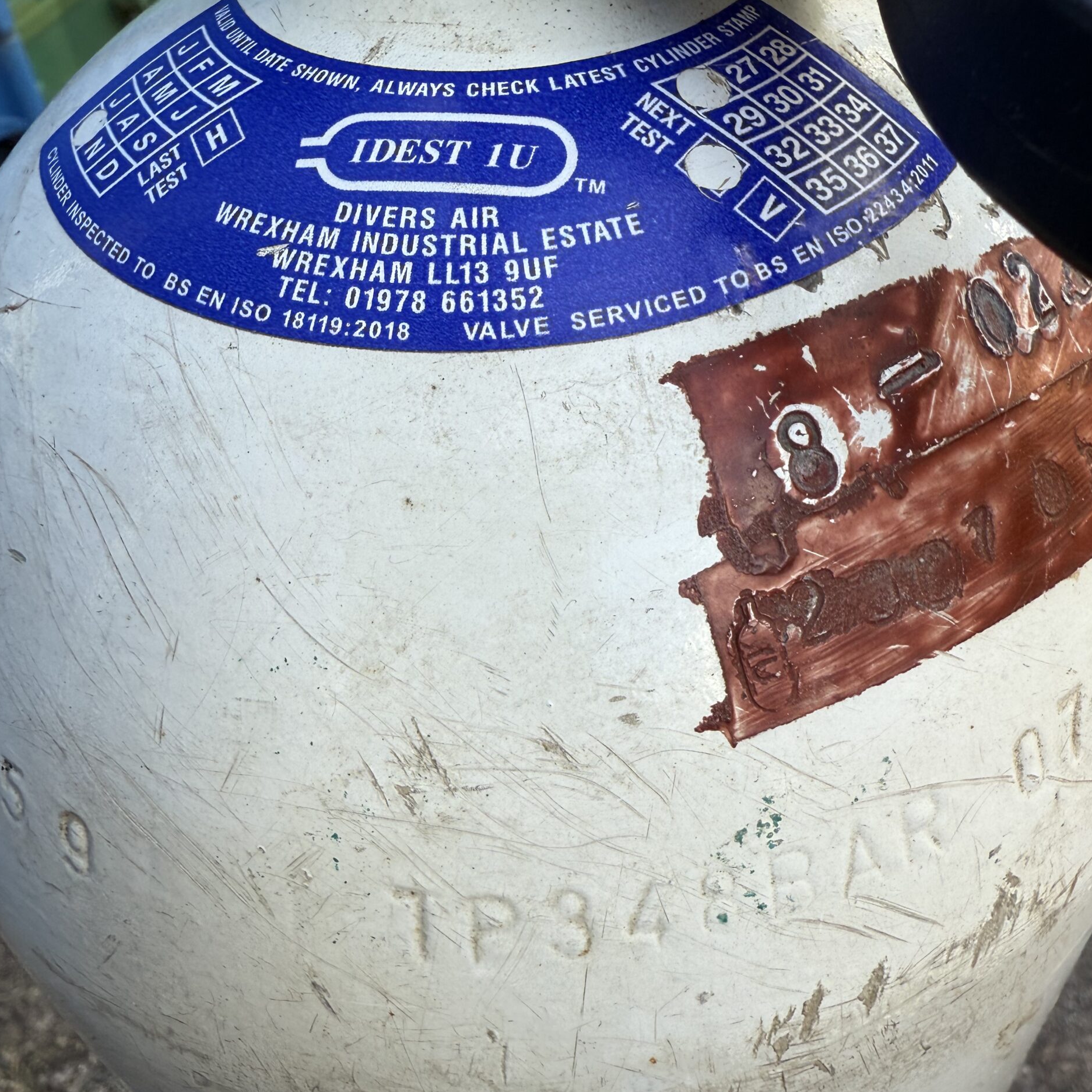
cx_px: 554
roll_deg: +5.8
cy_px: 474
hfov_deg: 55.6
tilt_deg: -39.6
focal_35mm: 29
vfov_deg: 55.4
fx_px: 1035
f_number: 2.2
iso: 40
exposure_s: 1/286
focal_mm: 2.22
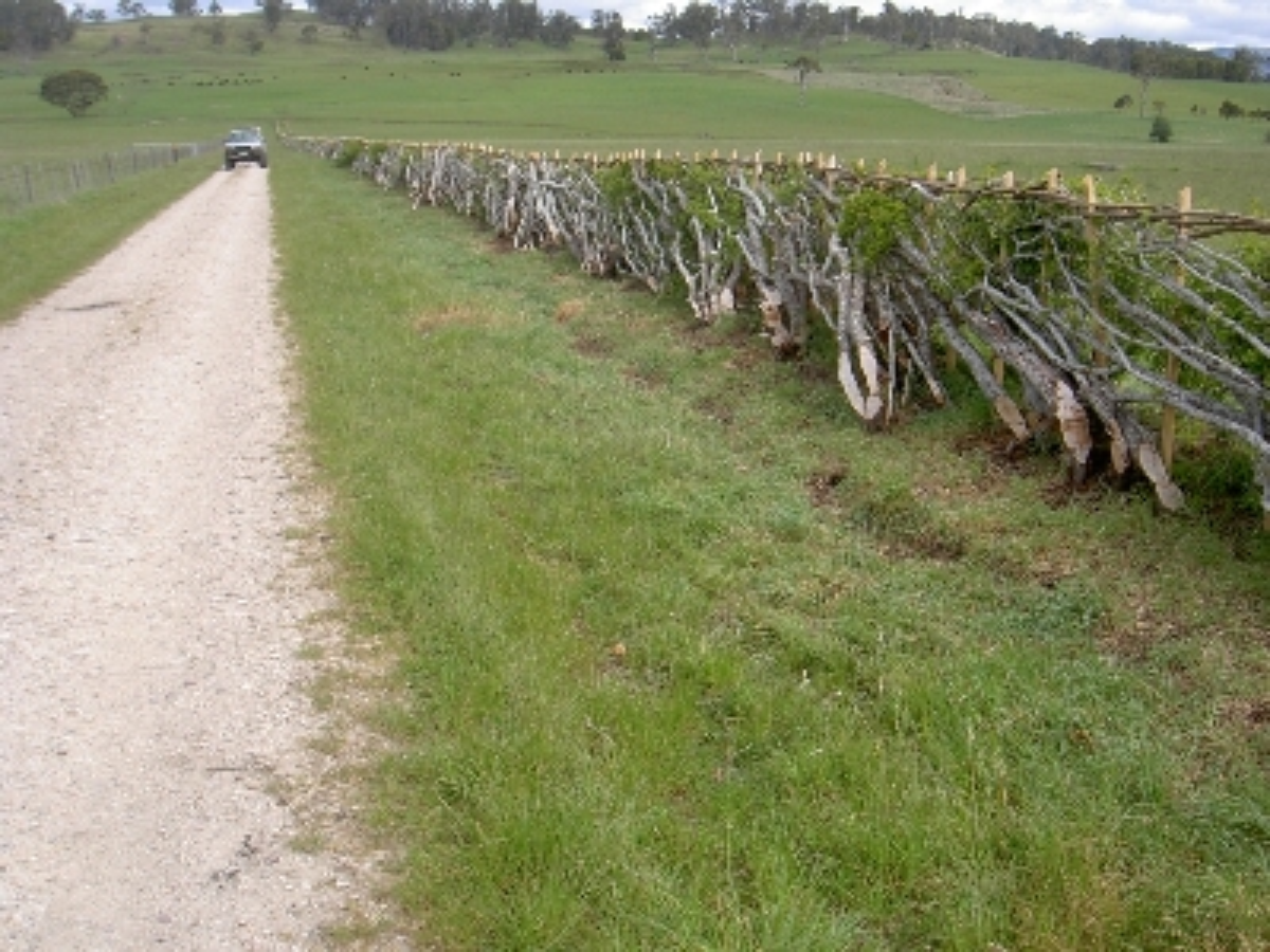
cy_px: 476
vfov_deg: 36.8
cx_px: 635
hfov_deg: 47.9
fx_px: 1431
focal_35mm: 39
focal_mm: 8
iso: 100
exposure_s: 1/250
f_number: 4.7
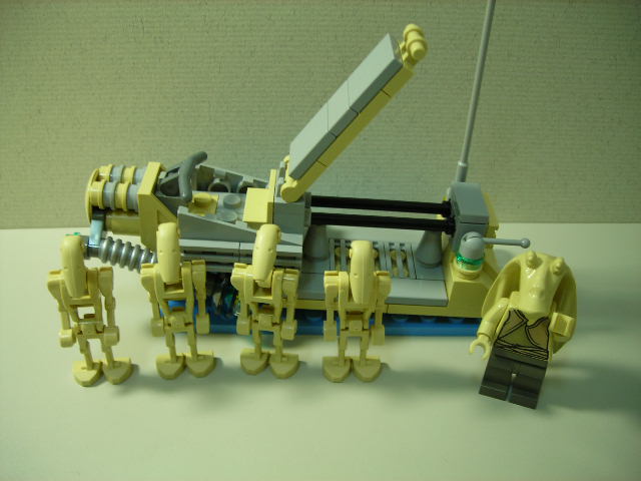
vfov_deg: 37.7
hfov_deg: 49.0
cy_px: 240
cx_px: 320
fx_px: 704
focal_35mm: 38
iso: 50
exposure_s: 1/5.4
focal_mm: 6.3
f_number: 3.2
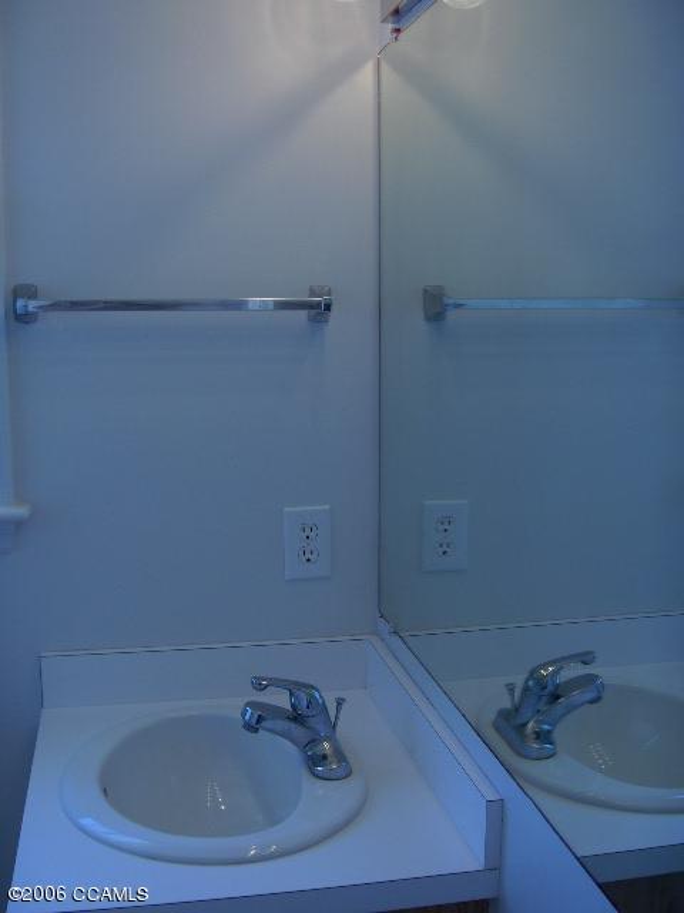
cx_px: 342
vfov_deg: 47.9
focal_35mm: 39
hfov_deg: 36.8
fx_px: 1028
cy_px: 456
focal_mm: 8
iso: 137
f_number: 2.8
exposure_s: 1/66.8
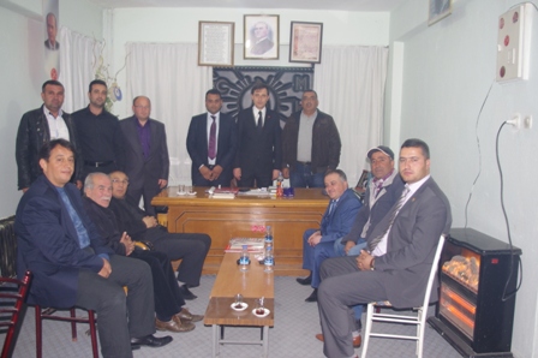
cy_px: 179
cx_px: 269
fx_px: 508
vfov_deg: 38.8
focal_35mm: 34
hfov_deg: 55.8
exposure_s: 1/20
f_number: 4
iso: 400
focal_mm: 23.13
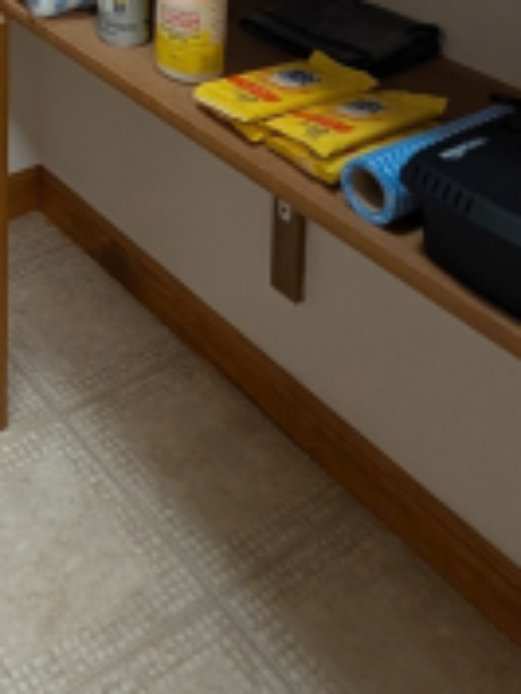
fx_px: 902
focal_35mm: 45
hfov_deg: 28.2
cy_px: -333
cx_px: -102
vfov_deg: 28.4
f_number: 1.7
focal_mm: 2.02
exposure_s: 1/60
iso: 142
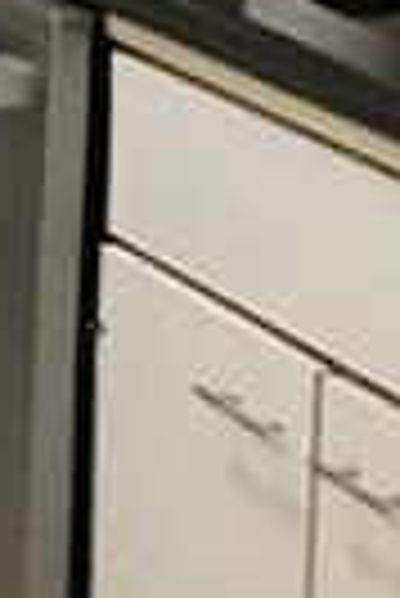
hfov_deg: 5.6
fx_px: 3856
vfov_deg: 8.6
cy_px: -355
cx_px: -710
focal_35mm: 232
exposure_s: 1/60
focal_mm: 3
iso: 160
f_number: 1.8
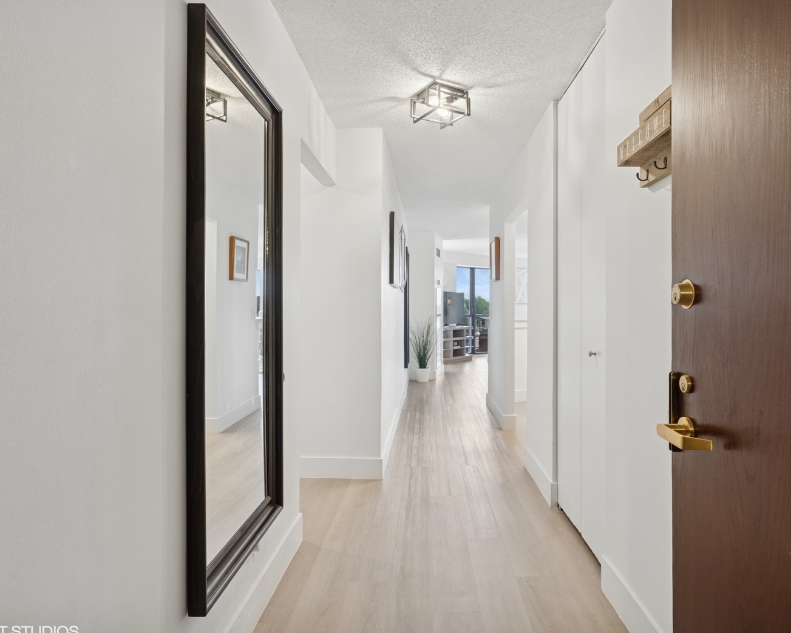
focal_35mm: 21
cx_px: 444
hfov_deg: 77.3
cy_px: 317
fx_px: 492
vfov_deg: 65.5
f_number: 8
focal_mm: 18
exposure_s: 1/10
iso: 320
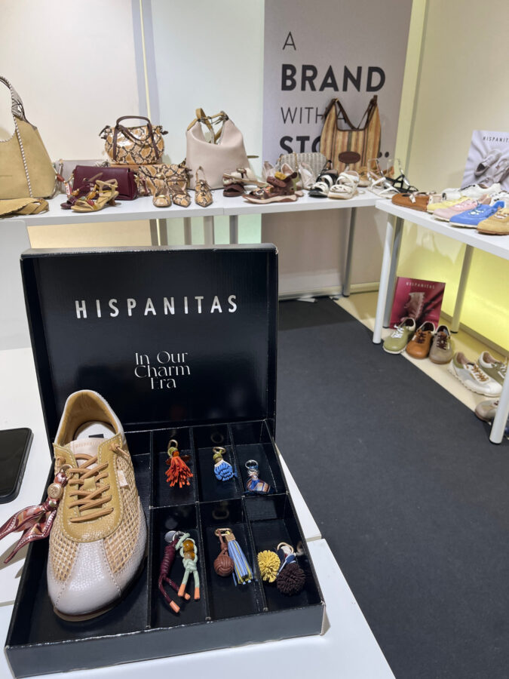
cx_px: 254
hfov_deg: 53.1
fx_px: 510
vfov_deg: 67.3
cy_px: 340
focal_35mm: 26
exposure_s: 1/100
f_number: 1.6
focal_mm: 5.1
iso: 64
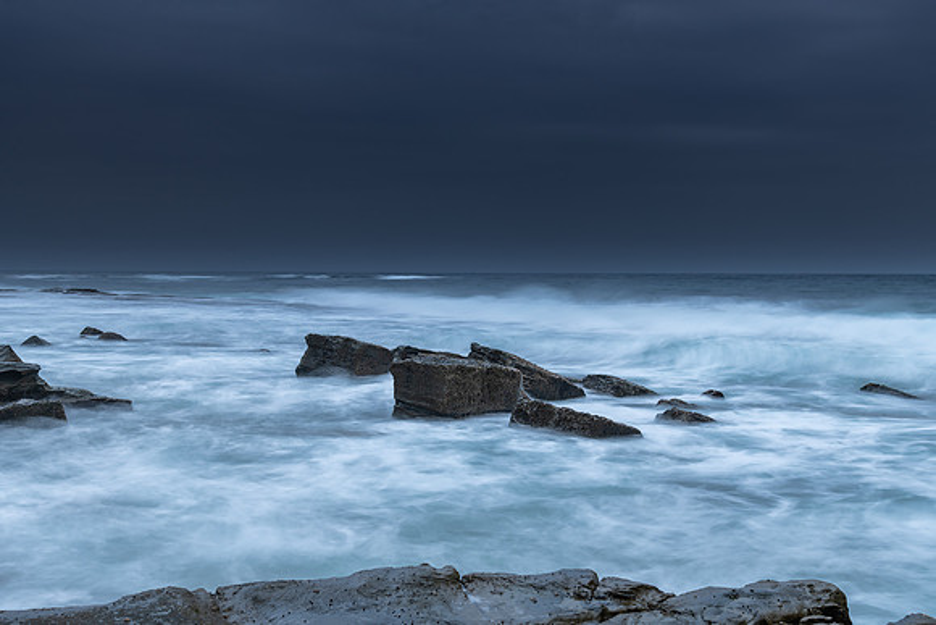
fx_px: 1150
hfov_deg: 44.3
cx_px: 468
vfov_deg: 30.4
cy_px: 312
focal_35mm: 44
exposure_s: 1.6
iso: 100
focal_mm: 44
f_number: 8
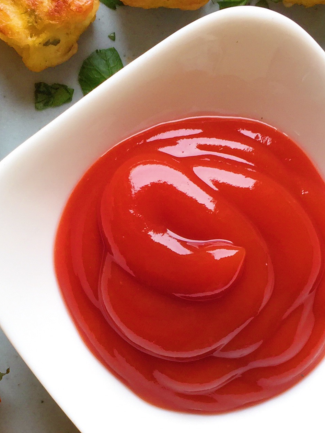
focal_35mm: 75
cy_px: 352
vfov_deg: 25.5
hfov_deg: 19.6
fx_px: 938
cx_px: 132
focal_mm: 4.15
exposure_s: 1/60
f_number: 2.2
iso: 32
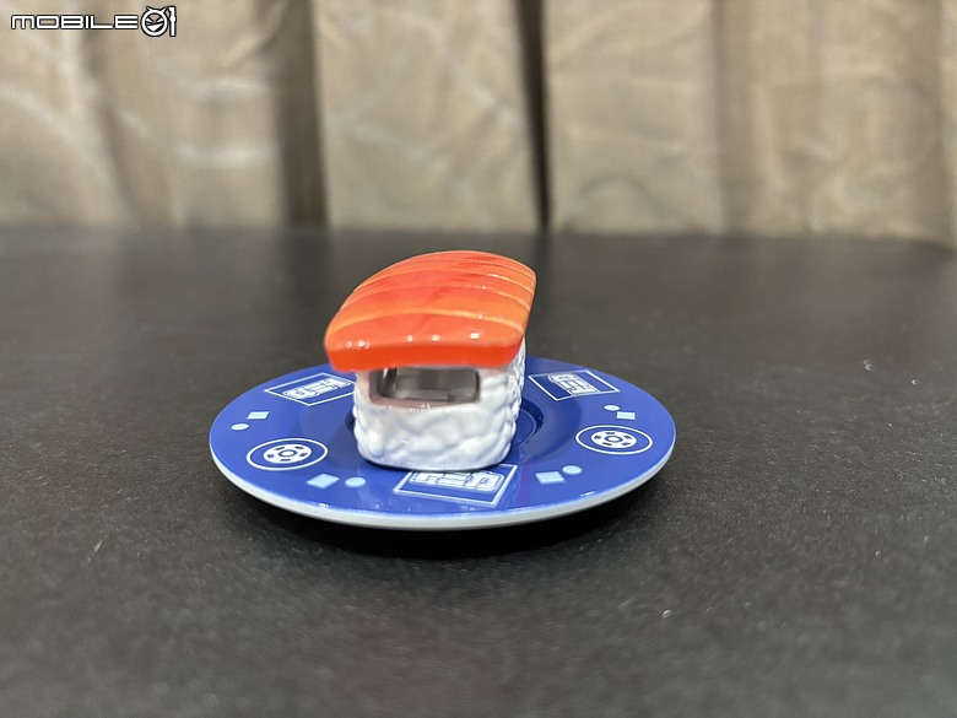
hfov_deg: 67.3
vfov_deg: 53.1
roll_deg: +0.1
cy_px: 359
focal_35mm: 26
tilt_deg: -15.1
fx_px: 719
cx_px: 478
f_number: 1.6
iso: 400
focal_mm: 5.96
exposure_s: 1/60
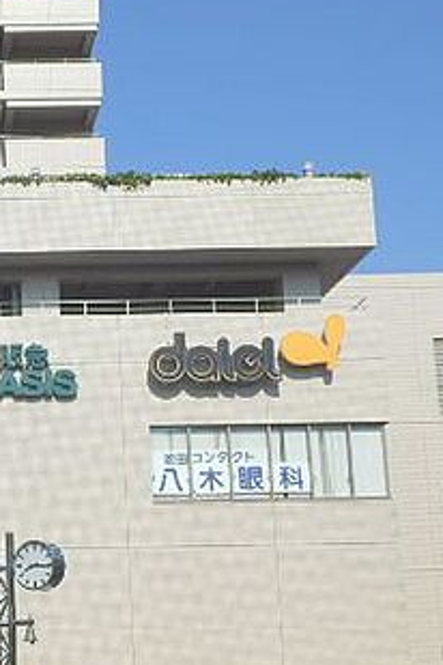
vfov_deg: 22.8
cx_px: -99
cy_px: 387
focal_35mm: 89
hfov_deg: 14.8
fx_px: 1643
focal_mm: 7.9
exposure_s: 1/160
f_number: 10.6
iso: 80
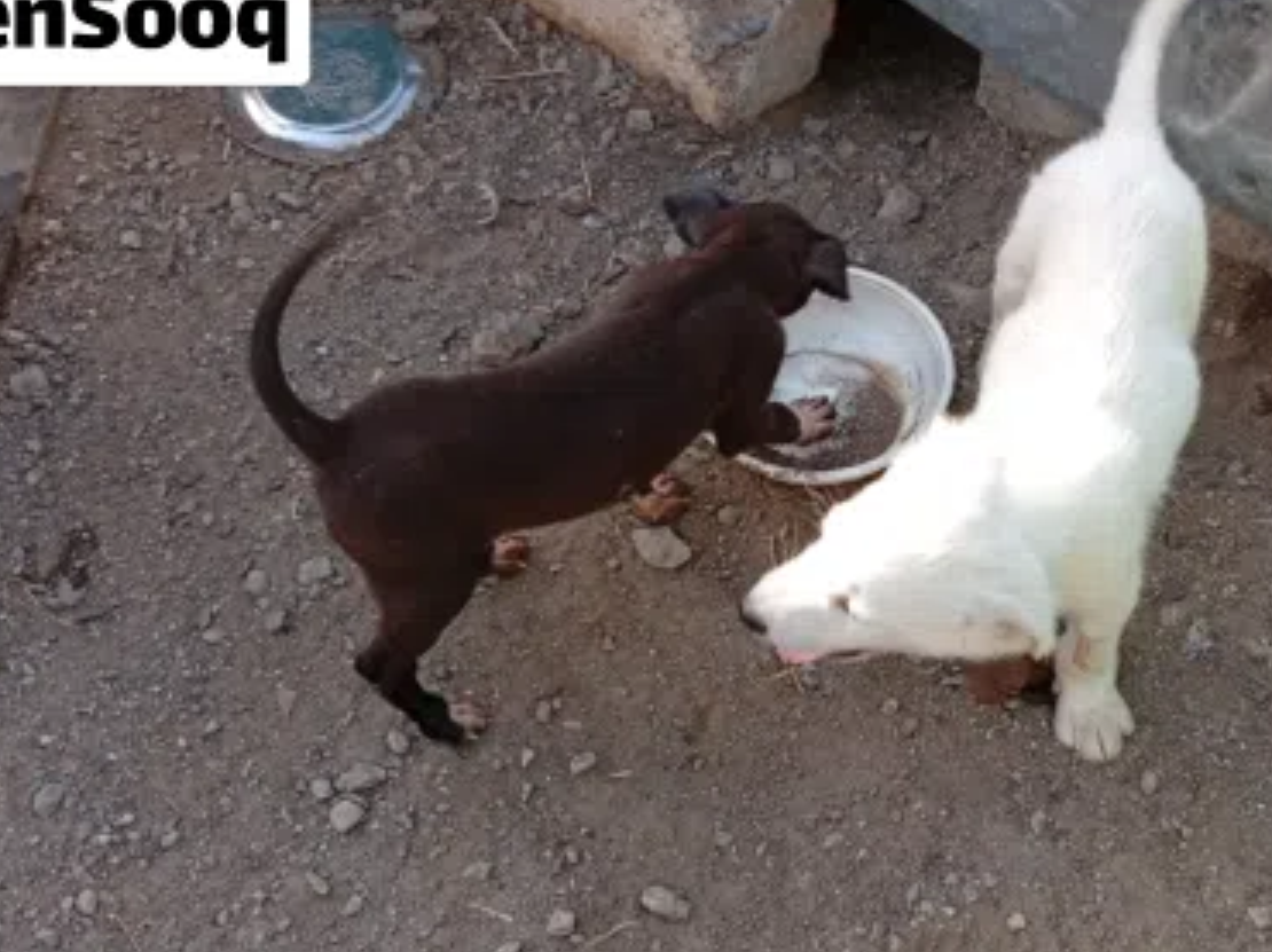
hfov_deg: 41.7
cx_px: 829
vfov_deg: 32.0
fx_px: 1652
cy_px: 581
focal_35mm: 45
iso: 59
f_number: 1.8
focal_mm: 3.96
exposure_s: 1/100
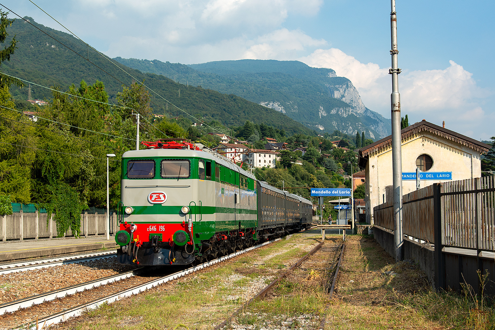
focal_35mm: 51
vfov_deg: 26.5
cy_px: 168
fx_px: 701
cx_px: 250
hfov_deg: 38.9
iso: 250
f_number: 6.3
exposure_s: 1/640
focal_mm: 50
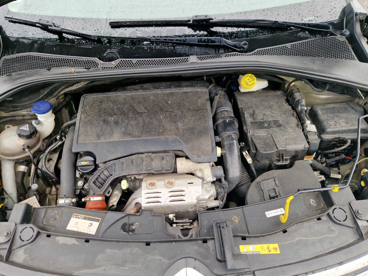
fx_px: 245
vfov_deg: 58.9
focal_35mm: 23
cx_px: 184
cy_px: 138
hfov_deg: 73.9
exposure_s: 1/100
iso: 50
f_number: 1.8
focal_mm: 5.4
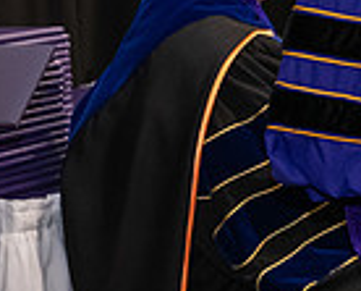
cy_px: -169
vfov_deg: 5.9
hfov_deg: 7.3
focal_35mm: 260
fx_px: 2784
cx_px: 596
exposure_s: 1/125
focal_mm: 66
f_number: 5
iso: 2500
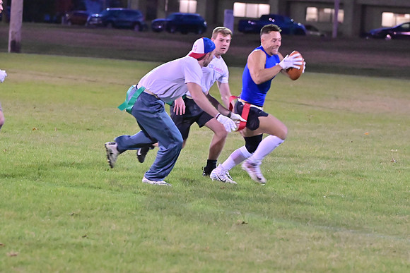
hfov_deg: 10.5
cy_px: 136
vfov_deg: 7.0
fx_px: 2221
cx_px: 205
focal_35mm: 195
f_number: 4
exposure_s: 1/320
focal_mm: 130
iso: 6400
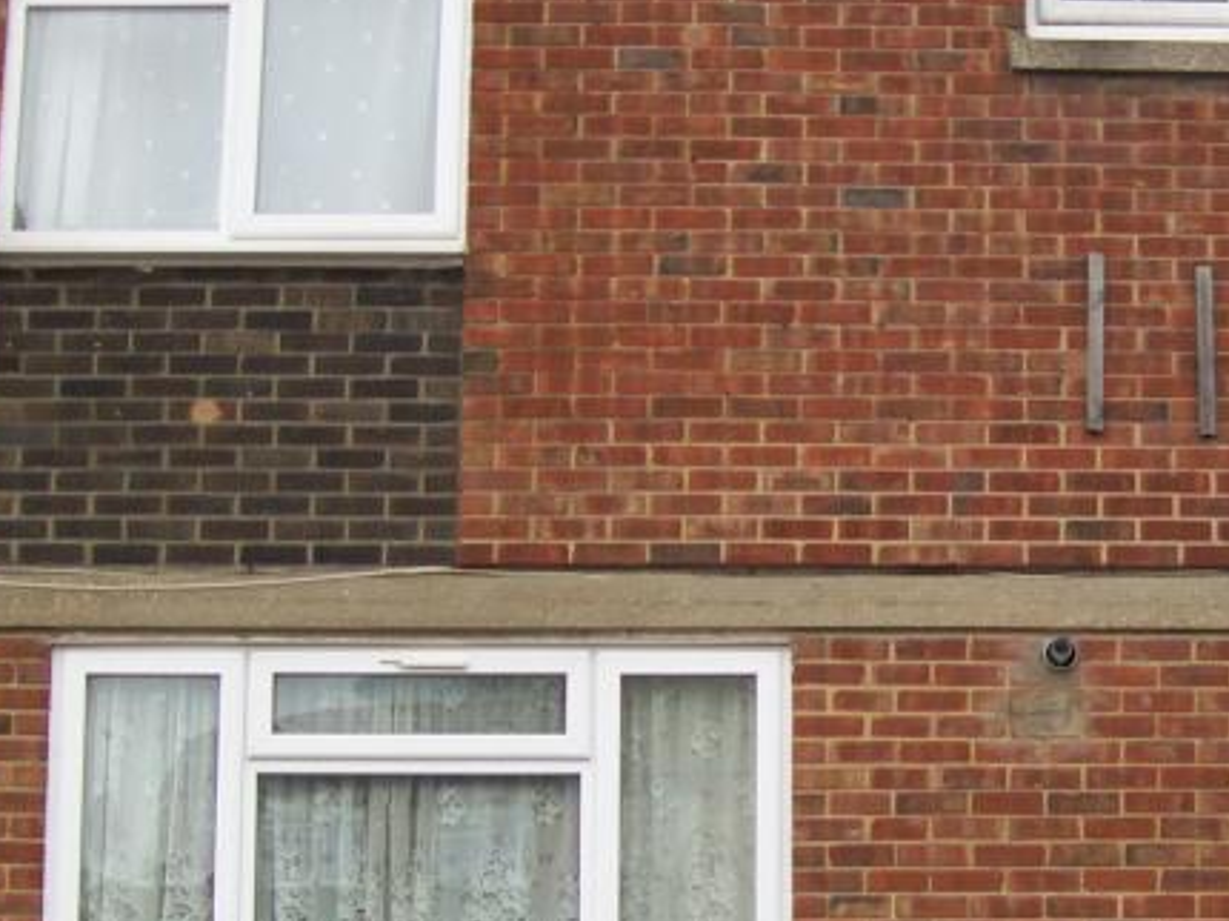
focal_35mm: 81
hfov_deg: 23.7
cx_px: 1012
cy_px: 666
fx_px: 2874
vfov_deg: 18.1
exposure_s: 1/80
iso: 64
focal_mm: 6.1
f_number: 2.7
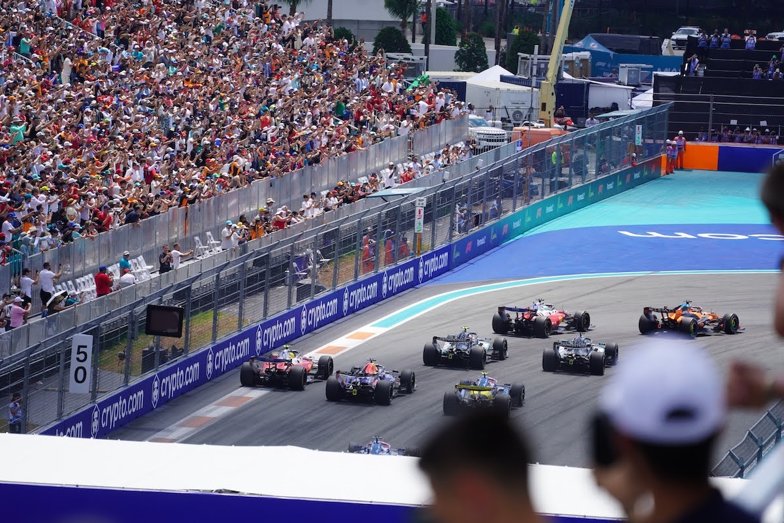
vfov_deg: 5.1
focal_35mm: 267
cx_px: 392
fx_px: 5814
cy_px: 262
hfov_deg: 7.7
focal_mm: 267
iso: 100
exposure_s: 1/500
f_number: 5.6
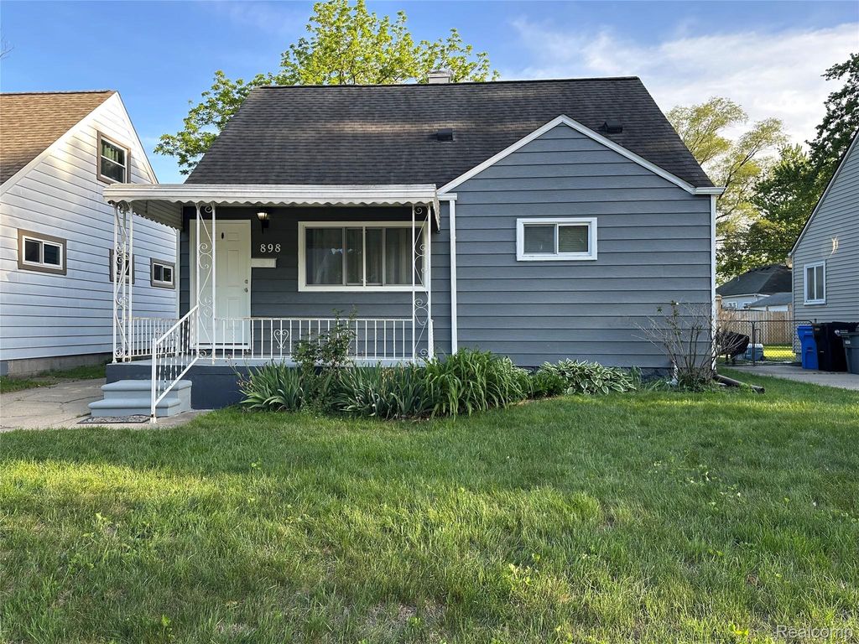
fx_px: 596
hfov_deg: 71.6
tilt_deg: +1.0
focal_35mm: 24
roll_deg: +0.0
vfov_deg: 56.8
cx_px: 430
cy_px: 322
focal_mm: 6.86
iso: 80
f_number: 1.78
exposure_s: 1/489
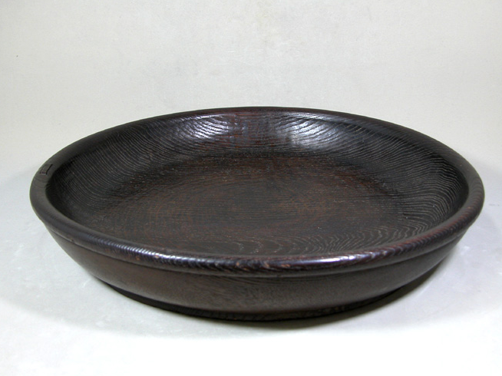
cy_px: 182
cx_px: 256
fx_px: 754
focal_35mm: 52
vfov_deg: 28.0
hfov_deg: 36.8
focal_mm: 12.7
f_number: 3
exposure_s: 1/10
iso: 100
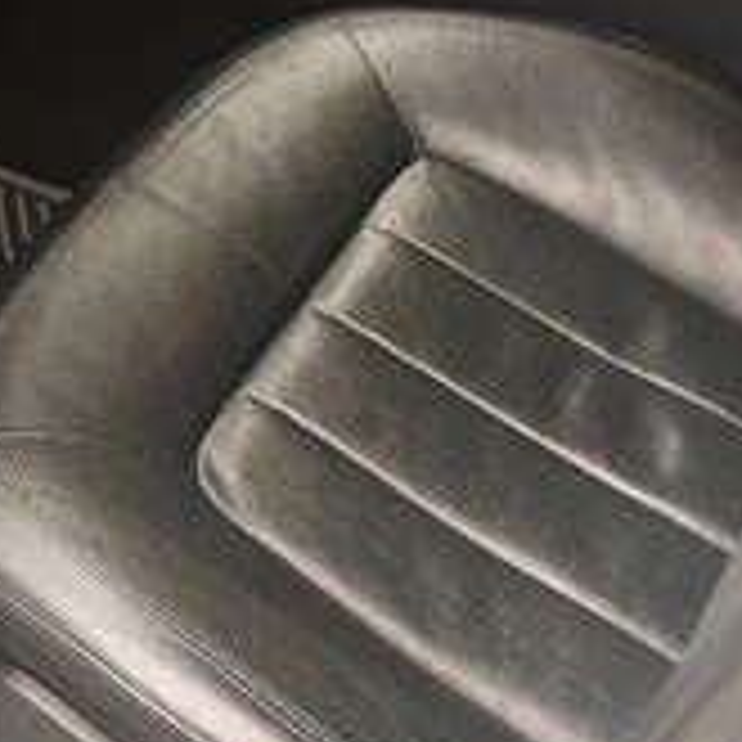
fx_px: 1867
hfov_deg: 22.2
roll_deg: +2.6
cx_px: 153
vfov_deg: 20.9
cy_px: -162
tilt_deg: -32.5
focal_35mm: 77
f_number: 2.2
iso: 40
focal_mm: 4.15
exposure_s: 1/33
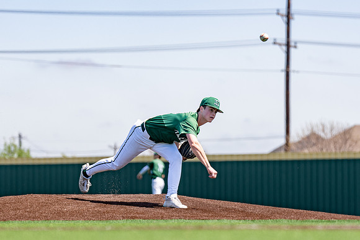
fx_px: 2236
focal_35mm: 224
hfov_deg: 9.2
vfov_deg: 6.1
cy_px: 99
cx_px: 143
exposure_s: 1/1600
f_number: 2.8
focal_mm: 131
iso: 100
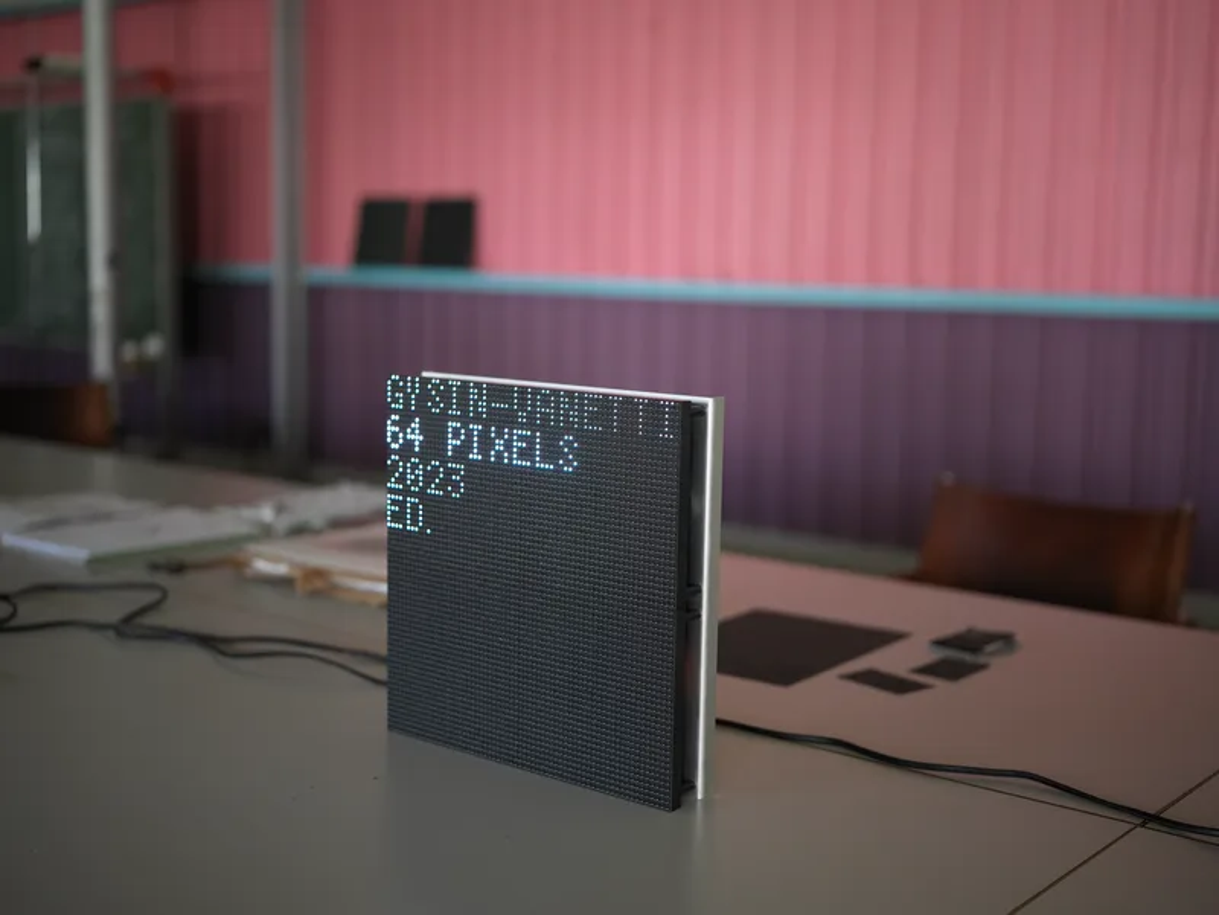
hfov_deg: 43.9
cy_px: 458
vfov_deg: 33.6
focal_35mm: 43
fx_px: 1514
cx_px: 610
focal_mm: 55
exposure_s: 1/100
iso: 800
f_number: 2.5
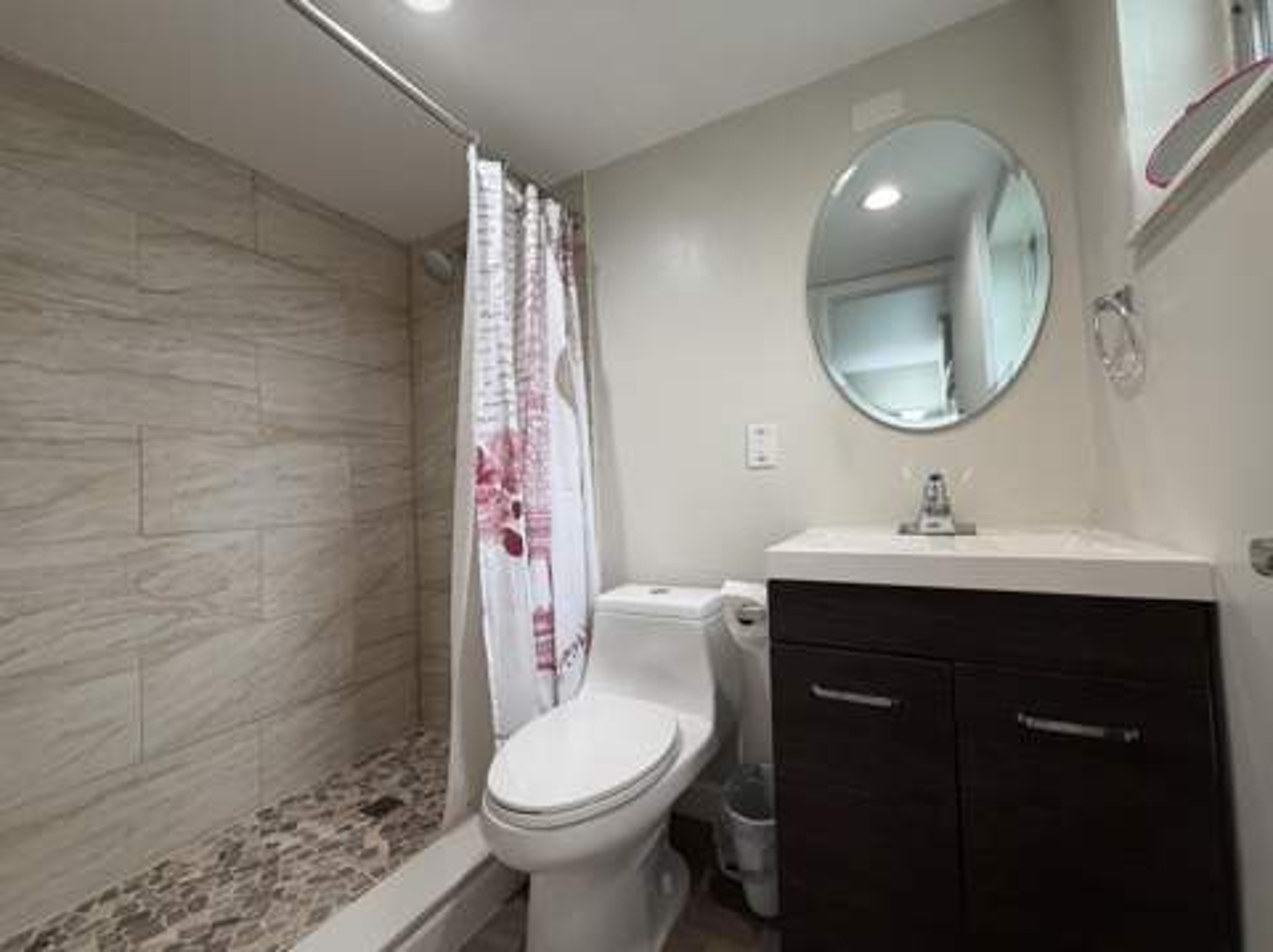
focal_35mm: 14
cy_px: 476
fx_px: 514
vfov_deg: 85.6
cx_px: 636
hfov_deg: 102.1
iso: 200
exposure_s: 1/120
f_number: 2.2
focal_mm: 2.22
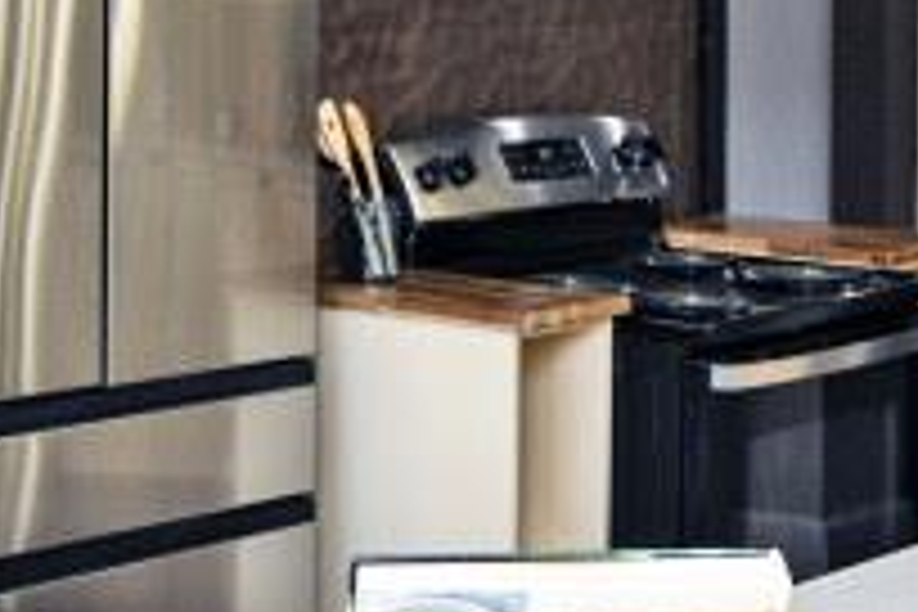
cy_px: -32
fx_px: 2626
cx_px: 171
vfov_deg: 13.1
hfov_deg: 19.6
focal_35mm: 103
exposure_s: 1/100
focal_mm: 14
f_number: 5
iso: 200
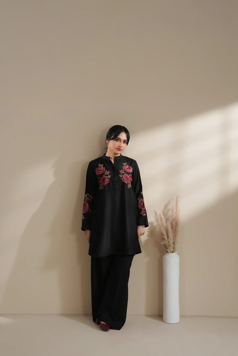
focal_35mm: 58
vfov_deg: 34.5
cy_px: 178
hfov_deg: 23.4
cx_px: 119
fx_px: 575
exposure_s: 1/250
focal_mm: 58
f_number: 3.5
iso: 500
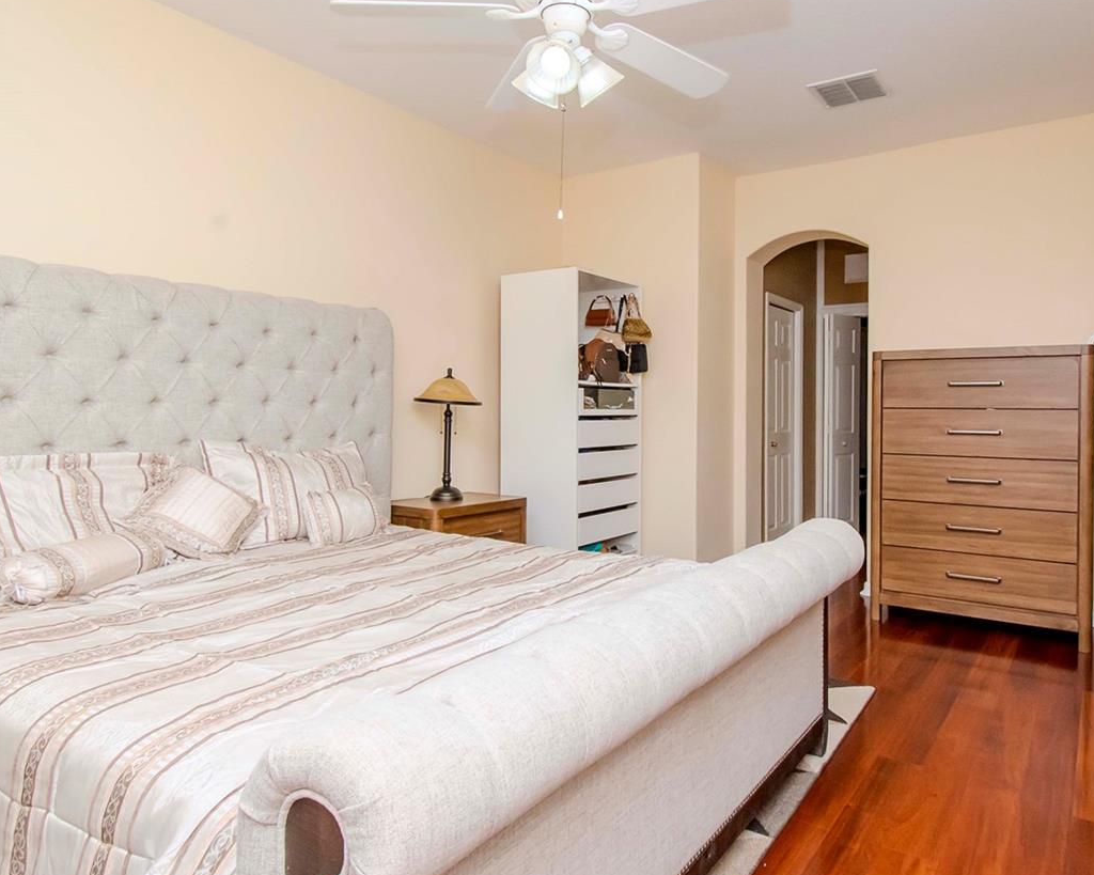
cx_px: 595
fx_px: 712
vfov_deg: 63.1
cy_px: 418
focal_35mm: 22
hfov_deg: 74.9
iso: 800
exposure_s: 1/200
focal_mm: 10
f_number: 13
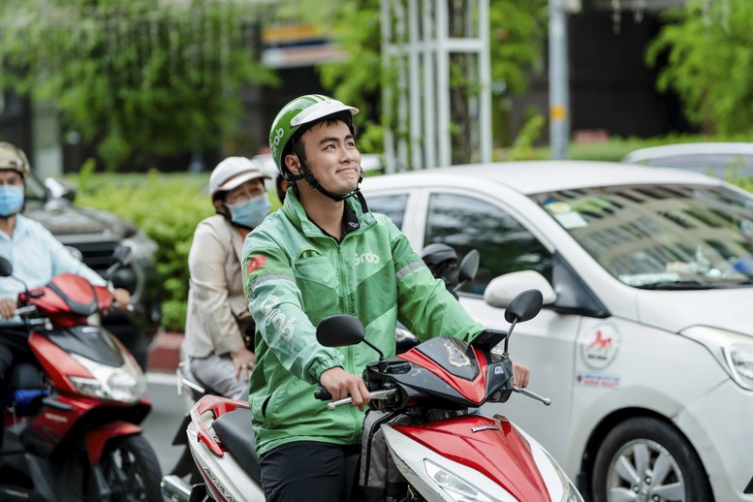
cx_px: 376
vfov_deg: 11.6
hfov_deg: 17.3
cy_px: 251
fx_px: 2468
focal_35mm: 118
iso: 640
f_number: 3.2
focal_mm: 118
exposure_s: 1/400
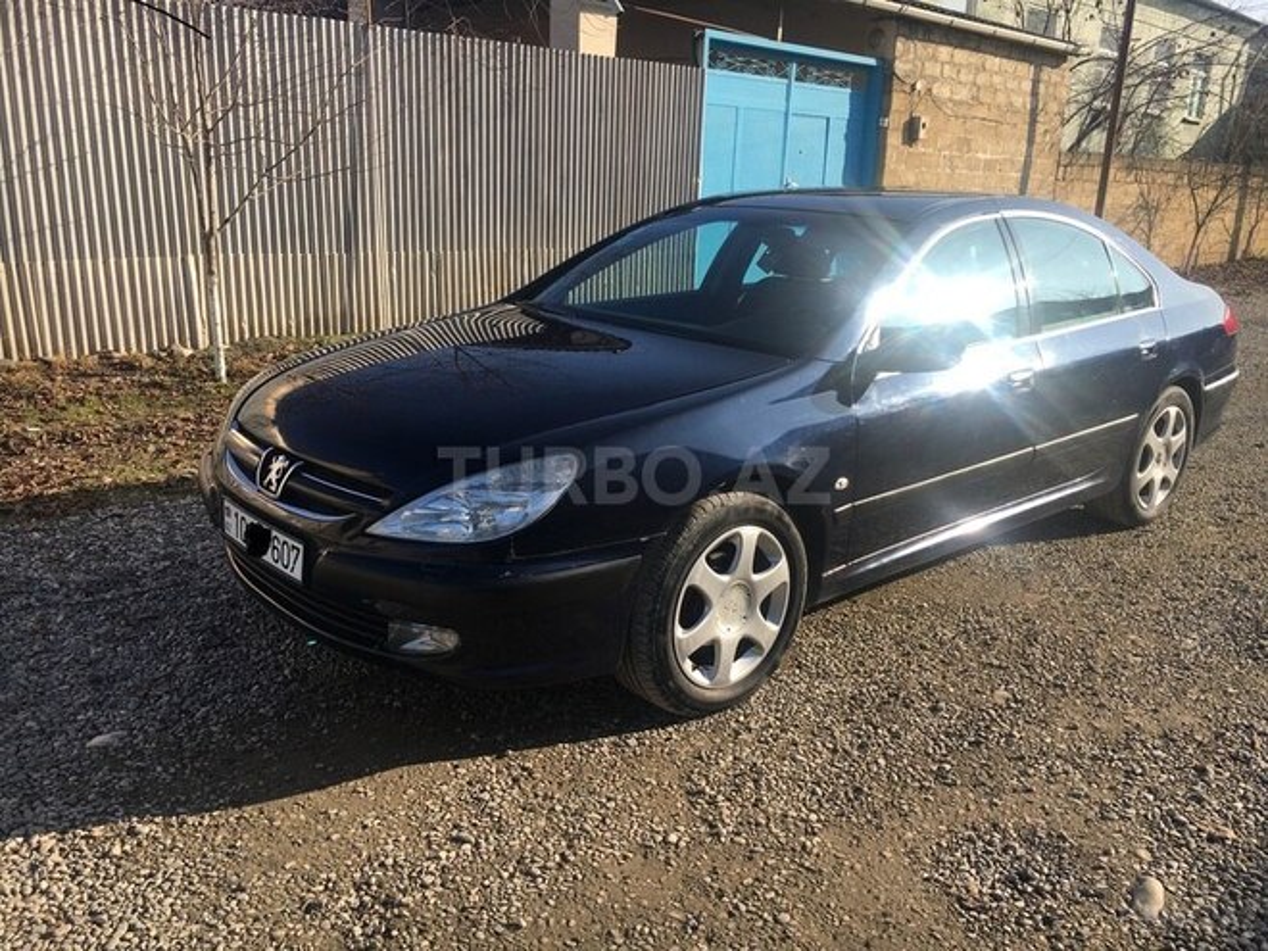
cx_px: 634
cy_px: 476
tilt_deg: -14.6
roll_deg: -2.6
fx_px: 1062
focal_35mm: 29
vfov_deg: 48.2
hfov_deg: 61.7
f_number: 2.2
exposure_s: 1/986
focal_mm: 4.15
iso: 25
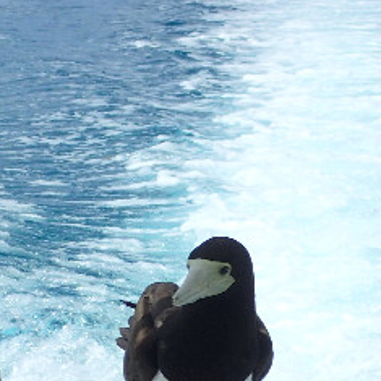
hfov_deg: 5.8
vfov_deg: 5.8
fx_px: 3748
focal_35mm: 301
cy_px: 360
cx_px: 23
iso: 100
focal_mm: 18
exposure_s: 1/400
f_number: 6.3
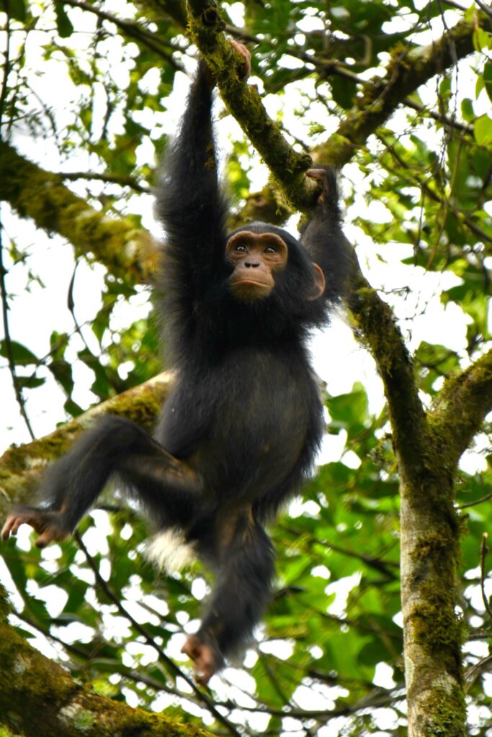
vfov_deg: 2.3
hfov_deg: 1.5
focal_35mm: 900
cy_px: 368
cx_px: 246
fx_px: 18442
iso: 250
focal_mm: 600
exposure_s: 1/160
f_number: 6.3
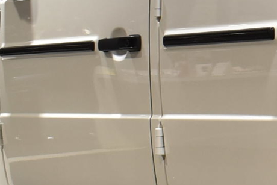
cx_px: 531
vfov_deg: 8.2
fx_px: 1285
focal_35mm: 167
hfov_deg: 11.3
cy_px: 23
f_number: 8
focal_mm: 20
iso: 450
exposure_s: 1/30
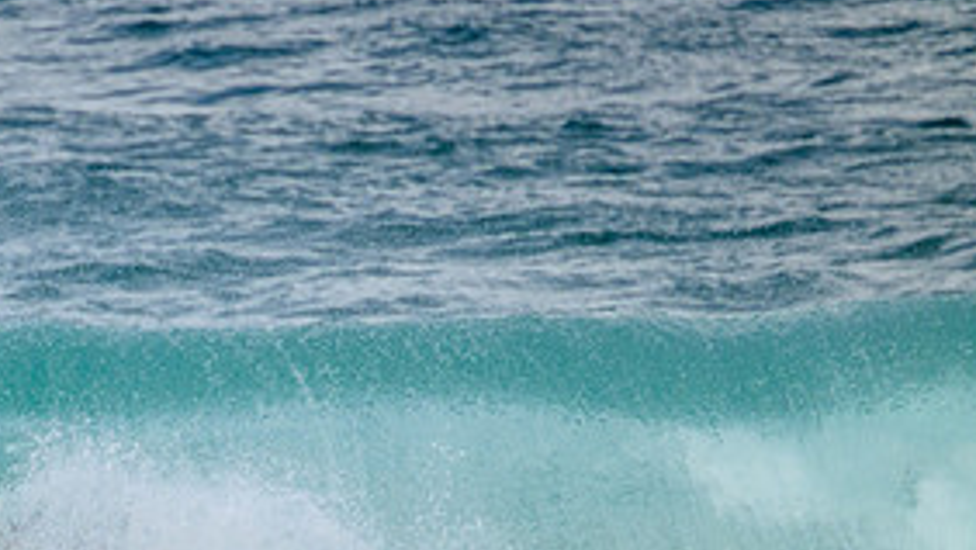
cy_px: 642
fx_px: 44590
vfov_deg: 0.7
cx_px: -17
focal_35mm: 1722
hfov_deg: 1.3
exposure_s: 1/2000
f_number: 11
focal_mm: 800
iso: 1000
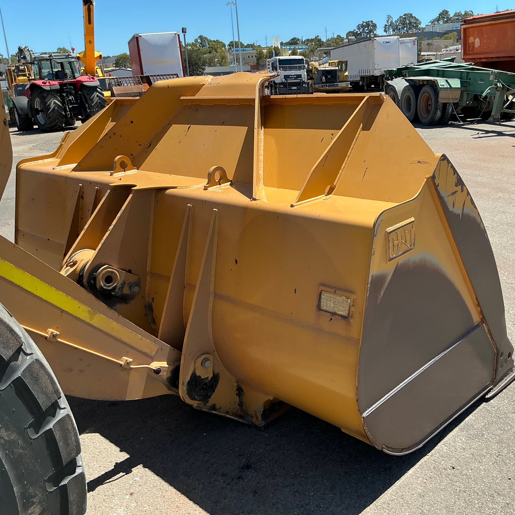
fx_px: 572
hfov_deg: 48.3
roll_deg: +2.7
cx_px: 295
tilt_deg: -17.2
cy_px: 259
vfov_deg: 48.5
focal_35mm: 34
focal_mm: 3
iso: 25
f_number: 1.8
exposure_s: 1/1221
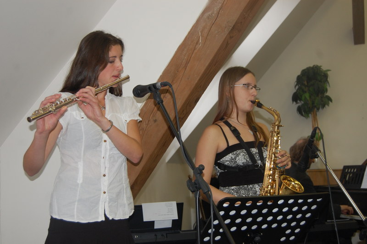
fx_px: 535
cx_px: 184
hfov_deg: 37.9
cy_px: 122
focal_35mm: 52
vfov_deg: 25.7
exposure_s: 1/60
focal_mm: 35
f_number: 4.8
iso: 400
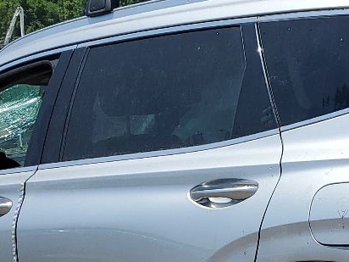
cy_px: 291
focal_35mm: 101
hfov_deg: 19.3
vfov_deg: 14.3
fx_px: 1018
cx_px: 267
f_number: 1.5
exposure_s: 1/5000
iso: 50
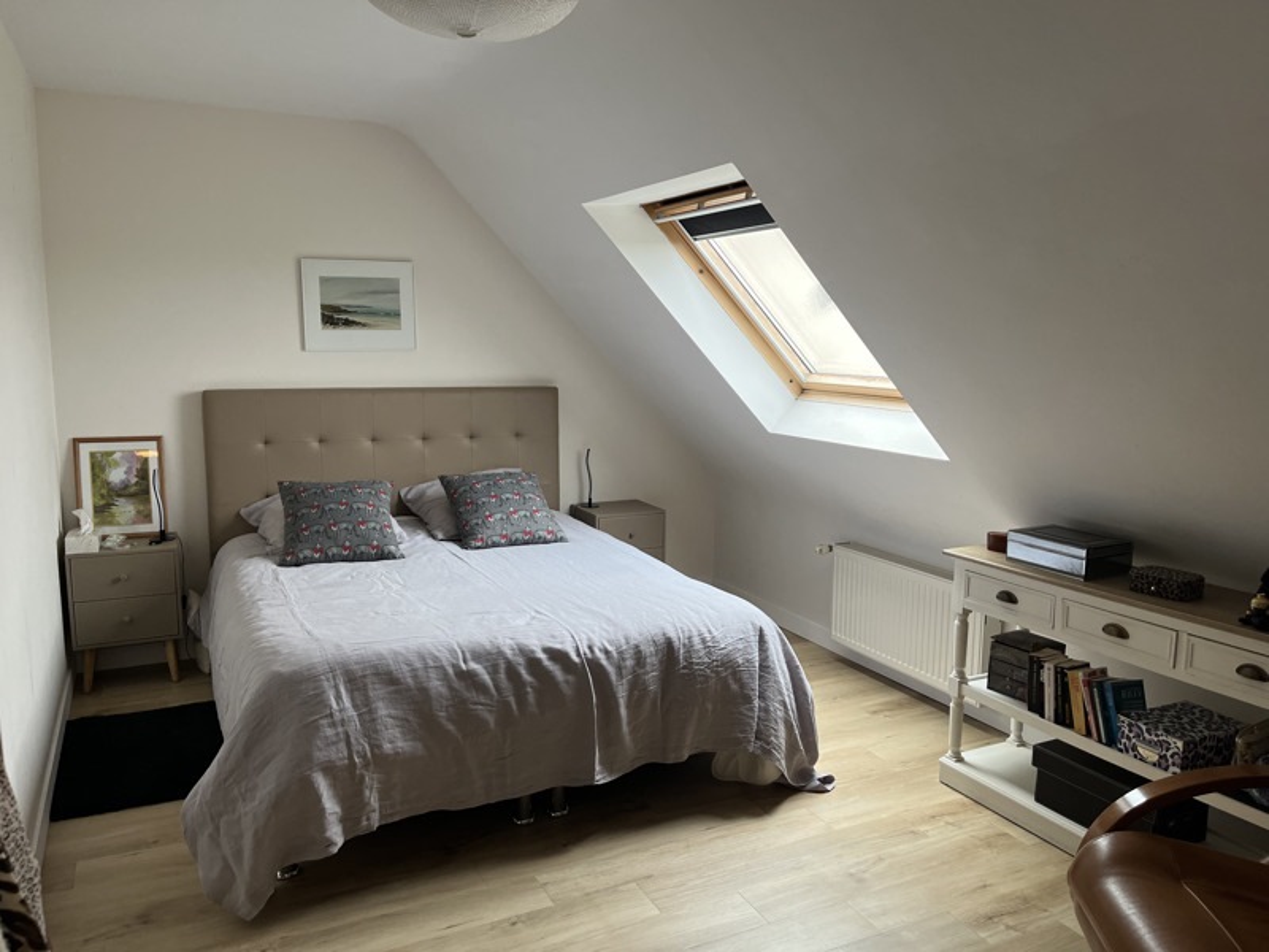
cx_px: 634
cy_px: 476
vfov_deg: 53.1
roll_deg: -0.1
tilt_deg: -9.3
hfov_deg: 67.3
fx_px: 953
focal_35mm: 26
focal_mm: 5.1
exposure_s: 1/100
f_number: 1.6
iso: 125
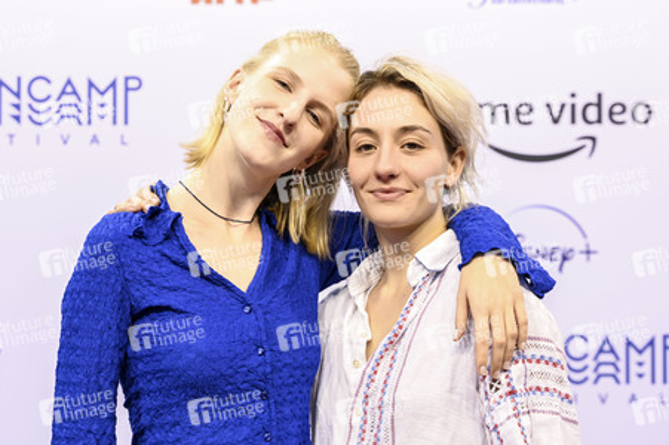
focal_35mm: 67
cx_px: 334
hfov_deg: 30.1
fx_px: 1244
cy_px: 222
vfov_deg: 20.3
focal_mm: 67
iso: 500
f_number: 4
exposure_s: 1/125
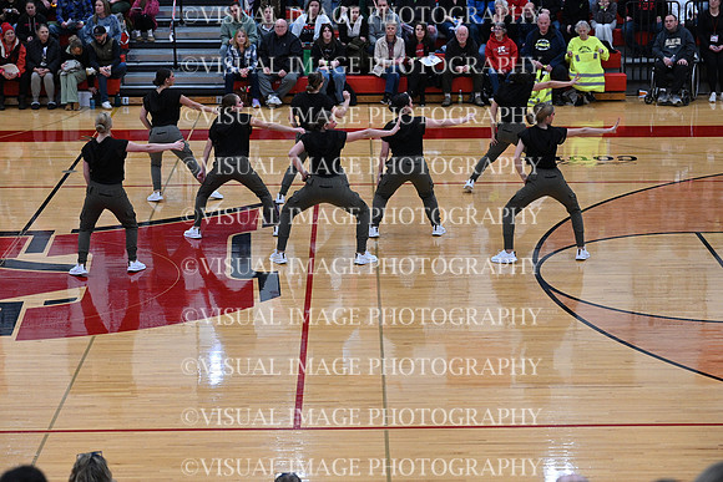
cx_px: 362
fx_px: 1888
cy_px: 241
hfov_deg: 21.7
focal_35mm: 94
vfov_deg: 14.6
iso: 4000
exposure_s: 1/400
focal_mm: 94
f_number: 4
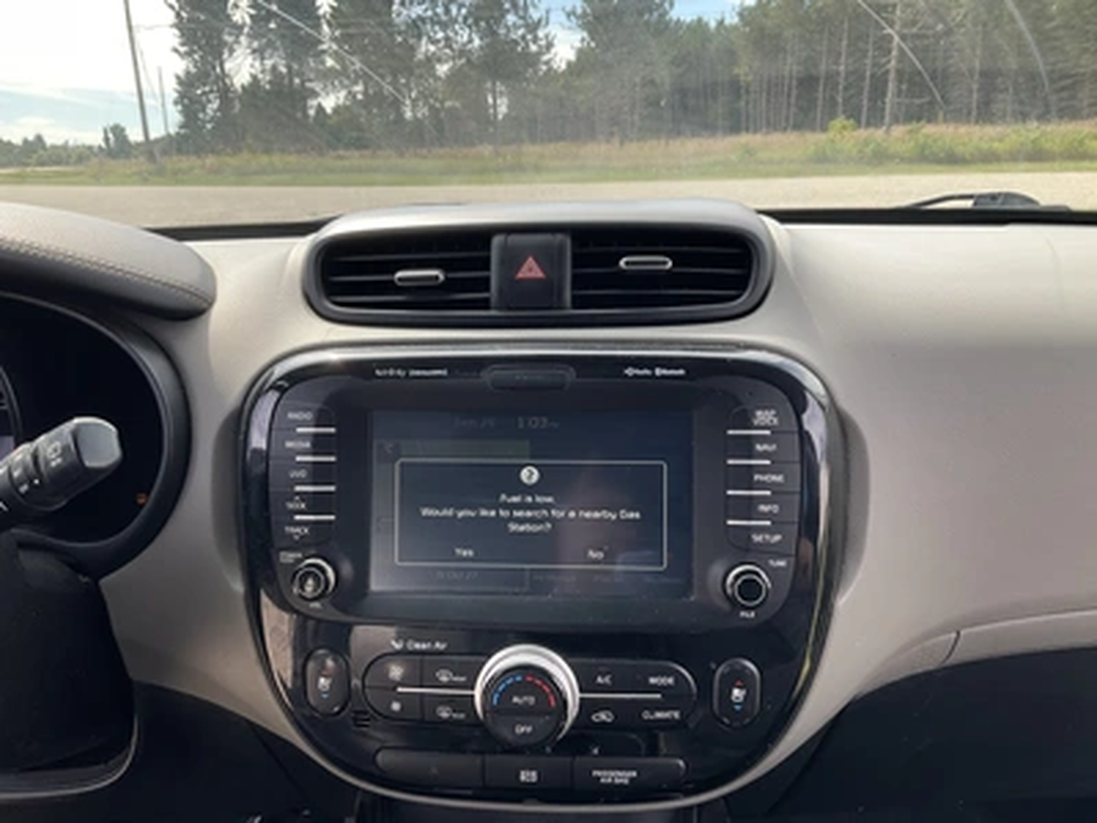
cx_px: 548
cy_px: 412
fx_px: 919
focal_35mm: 29
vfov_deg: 48.2
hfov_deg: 61.7
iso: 25
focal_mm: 3
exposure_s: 1/249
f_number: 1.8
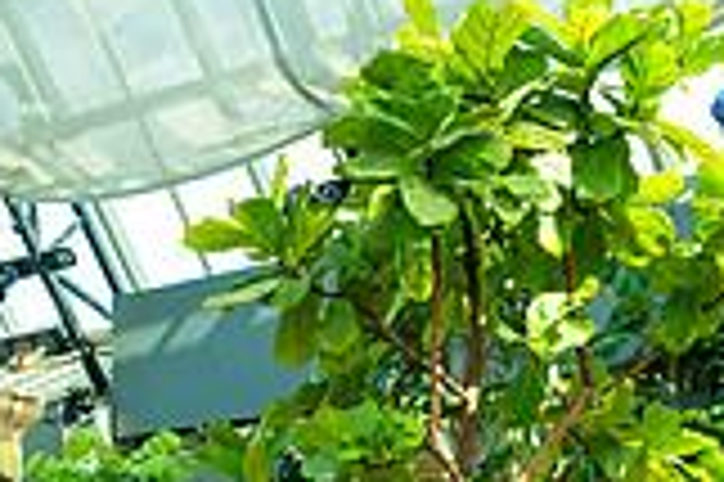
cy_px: 597
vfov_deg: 13.1
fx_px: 2029
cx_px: -45
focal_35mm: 101
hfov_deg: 19.5
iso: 160
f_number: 2.8
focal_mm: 28
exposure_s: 1/320
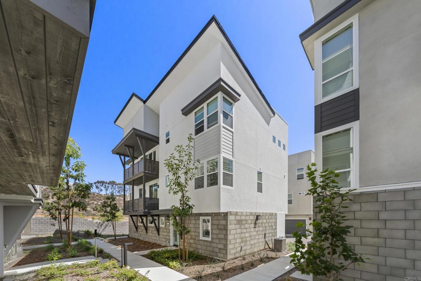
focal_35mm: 16
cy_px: 140
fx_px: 187
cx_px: 210
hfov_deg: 96.7
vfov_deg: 73.8
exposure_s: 1/250
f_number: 8
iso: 500
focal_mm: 16
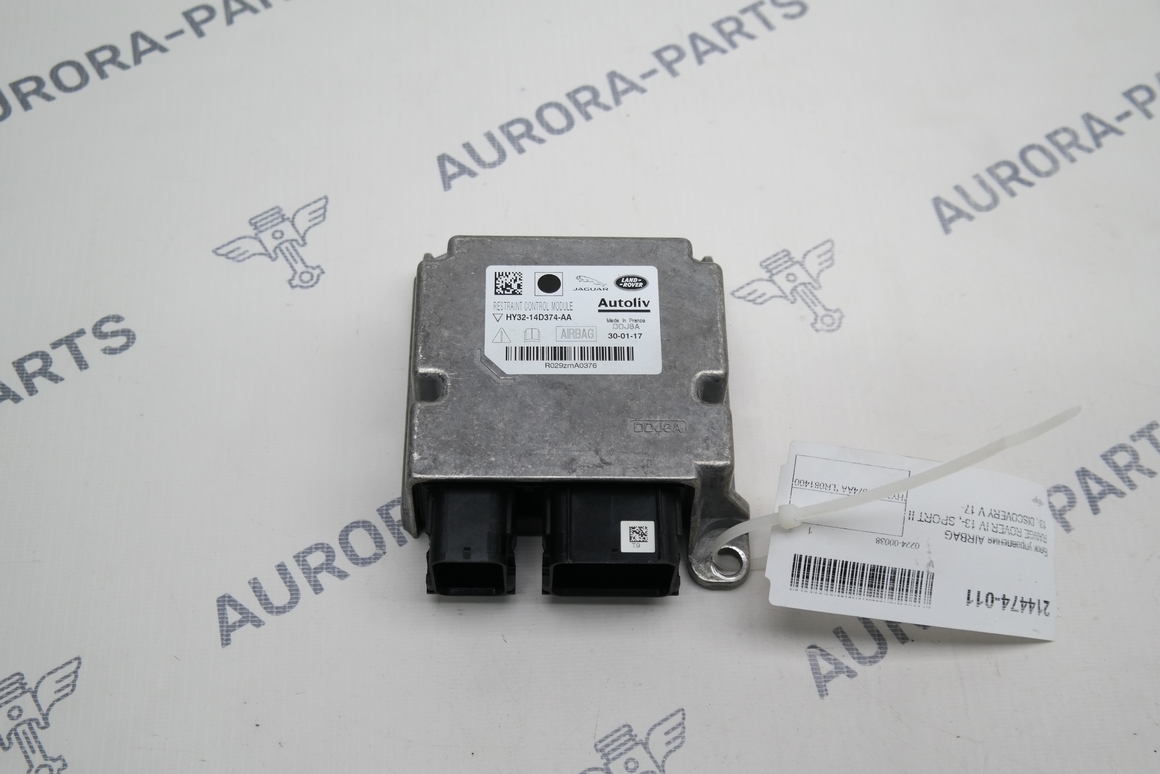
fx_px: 1418
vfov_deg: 30.5
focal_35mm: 44
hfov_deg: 44.5
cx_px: 580
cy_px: 387
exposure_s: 1/100
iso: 200
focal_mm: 29
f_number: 4
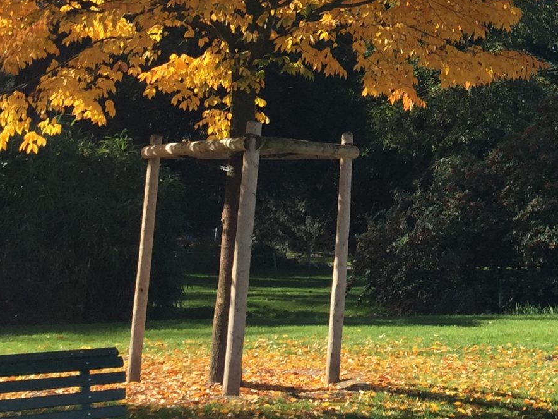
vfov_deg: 16.7
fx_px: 1354
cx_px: 634
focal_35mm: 84
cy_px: -104
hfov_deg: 21.9
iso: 32
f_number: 2.2
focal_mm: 4.15
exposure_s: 1/964
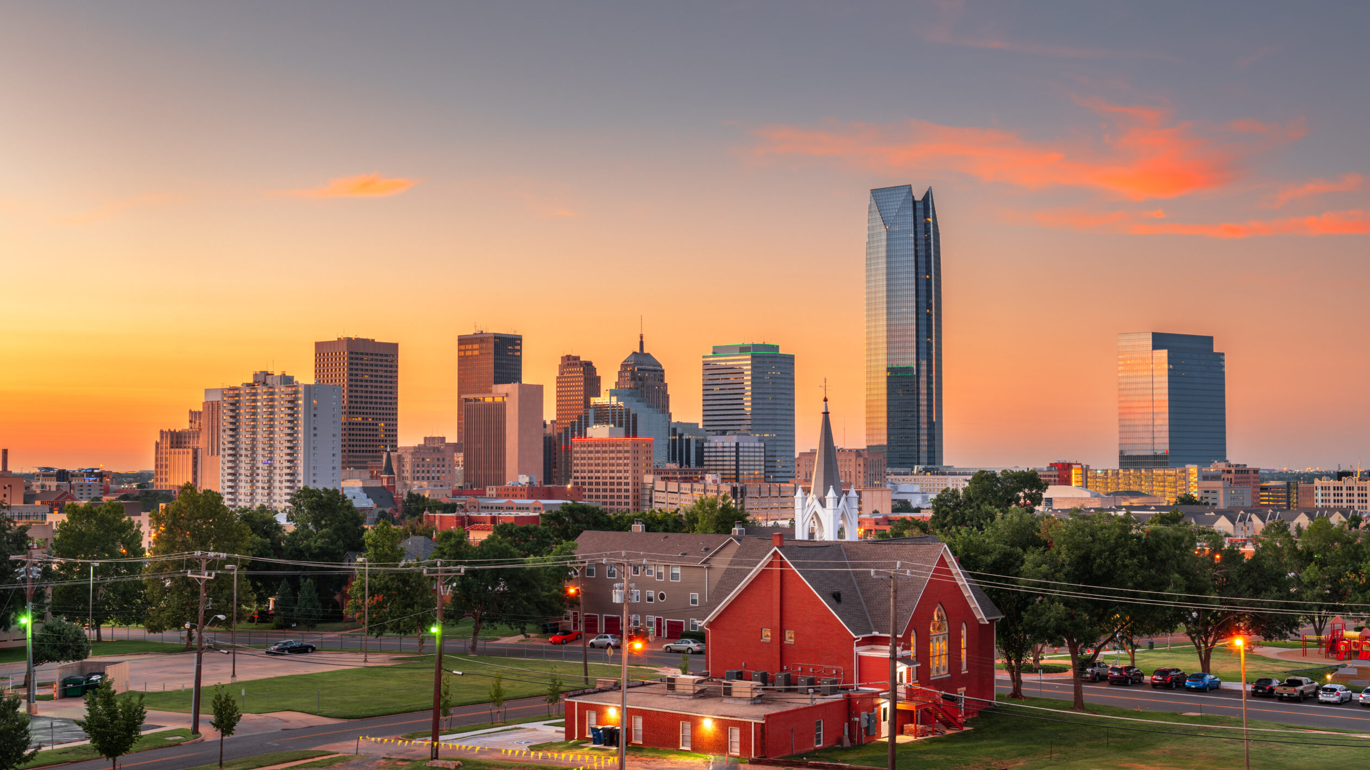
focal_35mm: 47
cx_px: 684
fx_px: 1707
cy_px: 395
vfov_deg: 25.4
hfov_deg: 43.7
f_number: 11
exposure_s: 8
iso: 64
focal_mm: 44
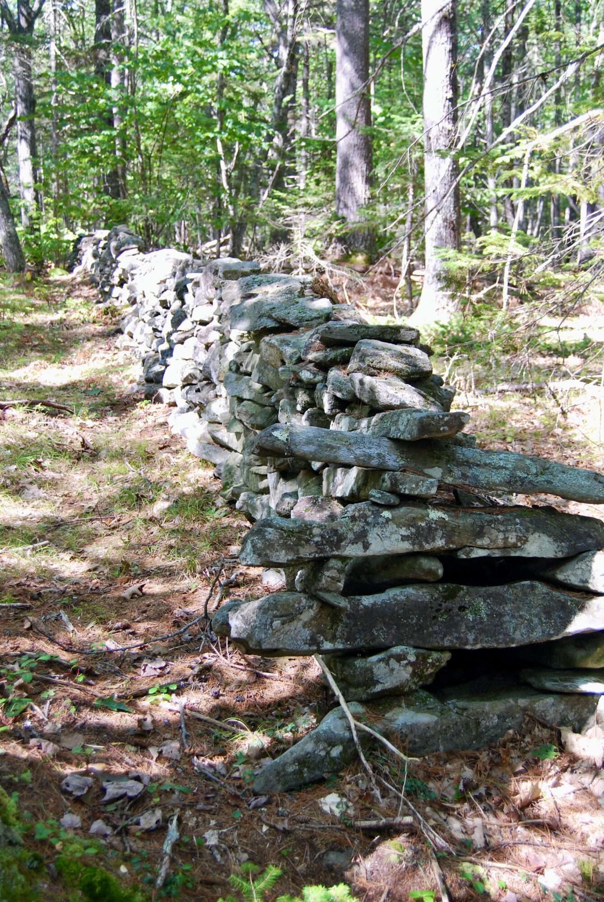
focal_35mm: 45
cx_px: 302
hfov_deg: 29.9
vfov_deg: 43.6
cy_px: 451
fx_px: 1129
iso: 200
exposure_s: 1/50
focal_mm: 30
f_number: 4.2
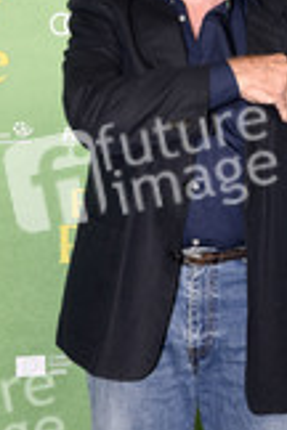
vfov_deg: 21.6
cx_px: 218
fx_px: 1124
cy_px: 303
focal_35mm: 94
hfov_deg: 14.5
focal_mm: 38
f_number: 6.3
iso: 500
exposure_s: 1/125
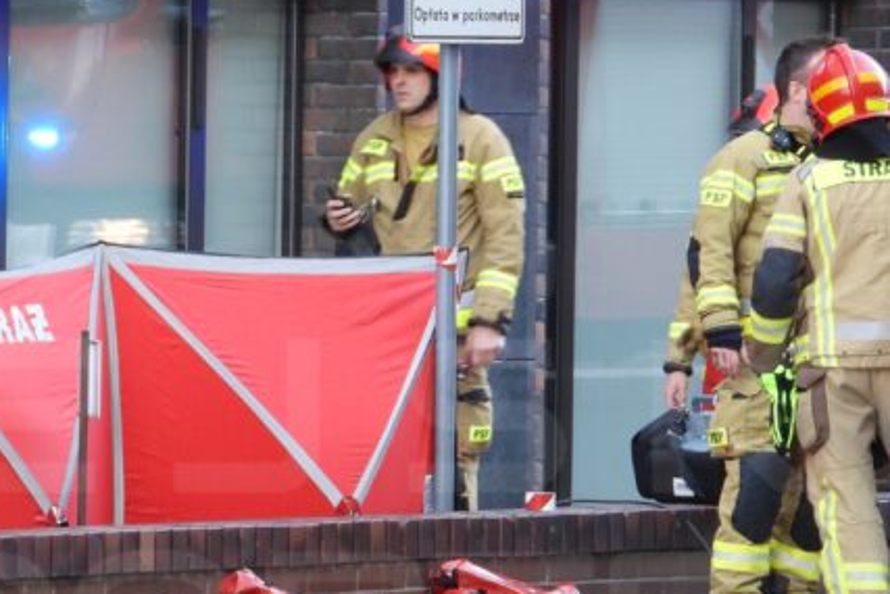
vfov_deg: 2.8
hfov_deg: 4.1
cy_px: 490
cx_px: -127
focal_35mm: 499
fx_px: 12340
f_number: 4.5
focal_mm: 35.9
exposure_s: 1/60
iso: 180
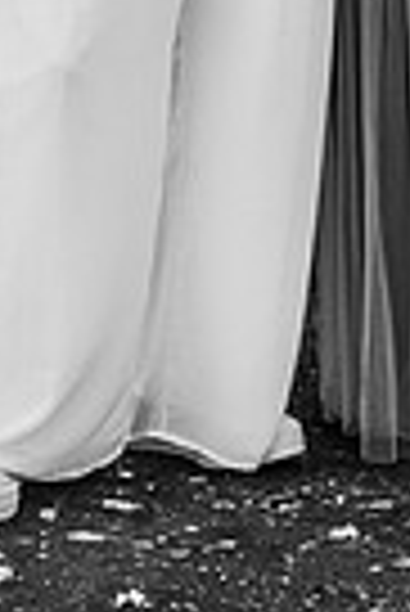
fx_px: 3936
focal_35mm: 231
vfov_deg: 8.7
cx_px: 480
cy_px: -284
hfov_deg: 5.9
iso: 100
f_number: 4
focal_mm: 70
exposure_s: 1/320
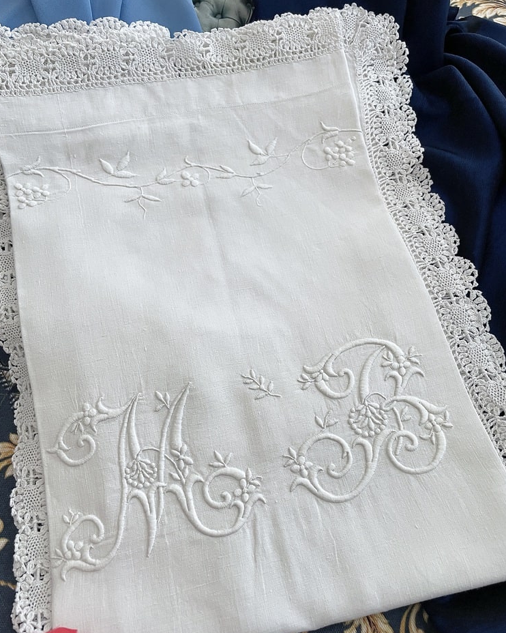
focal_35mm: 28
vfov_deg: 62.2
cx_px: 258
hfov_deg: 51.5
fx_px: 524
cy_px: 332
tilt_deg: -63.3
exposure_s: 1/99
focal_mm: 4.2
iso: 125
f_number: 1.6
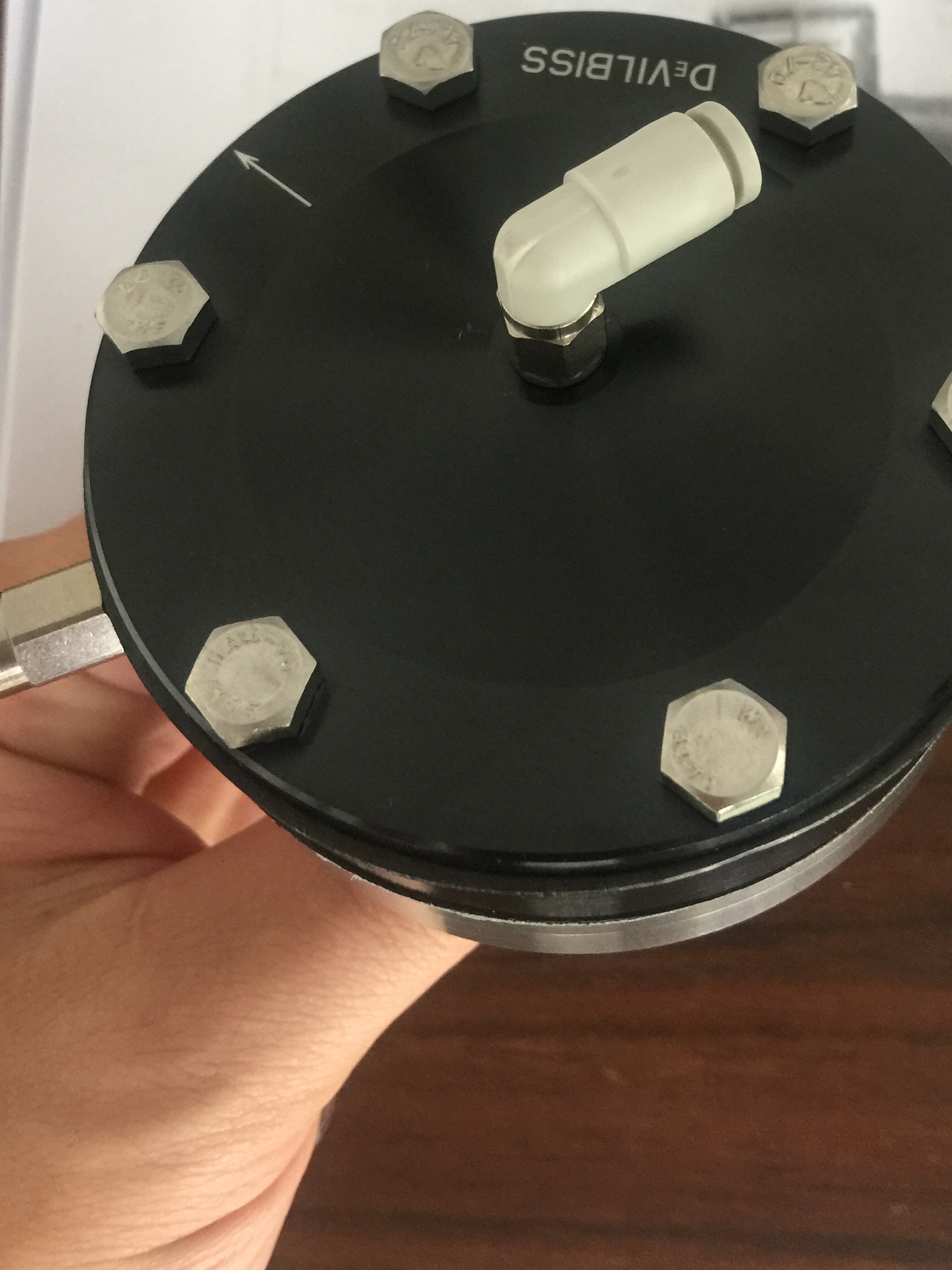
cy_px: 372
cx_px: 567
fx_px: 1540
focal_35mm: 42
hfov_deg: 34.2
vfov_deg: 43.8
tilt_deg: -82.2
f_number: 2.2
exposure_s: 1/17
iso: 100
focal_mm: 4.15
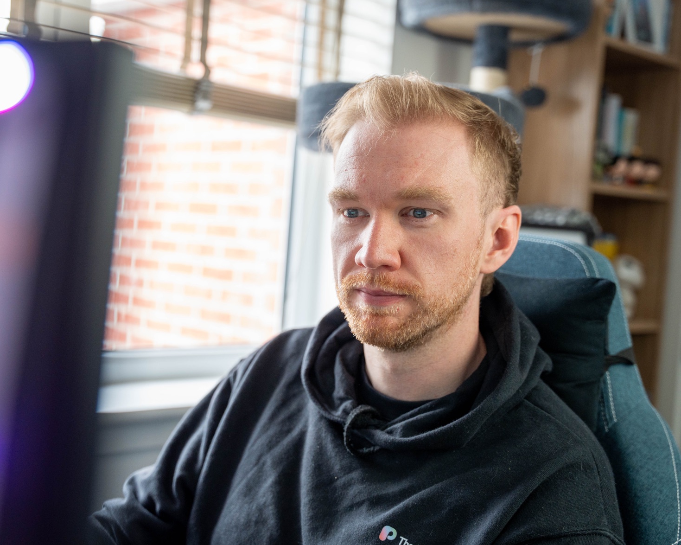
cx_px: 306
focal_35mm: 47
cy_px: 269
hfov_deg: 39.7
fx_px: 943
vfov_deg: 32.2
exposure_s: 1/250
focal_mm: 40.7
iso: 800
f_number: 2.8
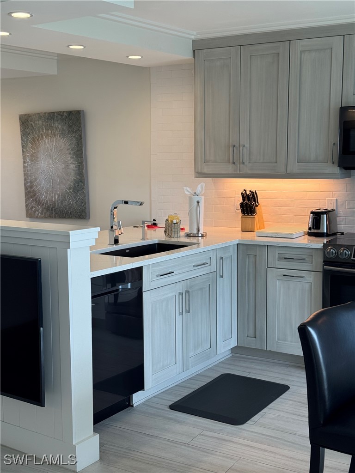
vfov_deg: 39.7
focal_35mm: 48
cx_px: 178
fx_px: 656
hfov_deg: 30.3
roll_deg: +0.9
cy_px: 236
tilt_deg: -8.0
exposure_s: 1/131
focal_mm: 6.76
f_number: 1.78
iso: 64
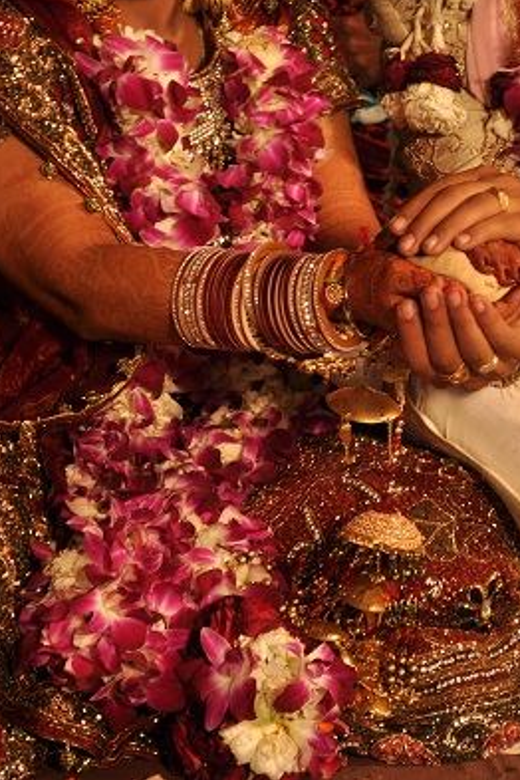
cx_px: 425
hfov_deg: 10.9
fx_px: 2725
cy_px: 387
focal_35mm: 126
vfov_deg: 16.3
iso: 200
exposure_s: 1/8
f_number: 5.6
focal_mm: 55
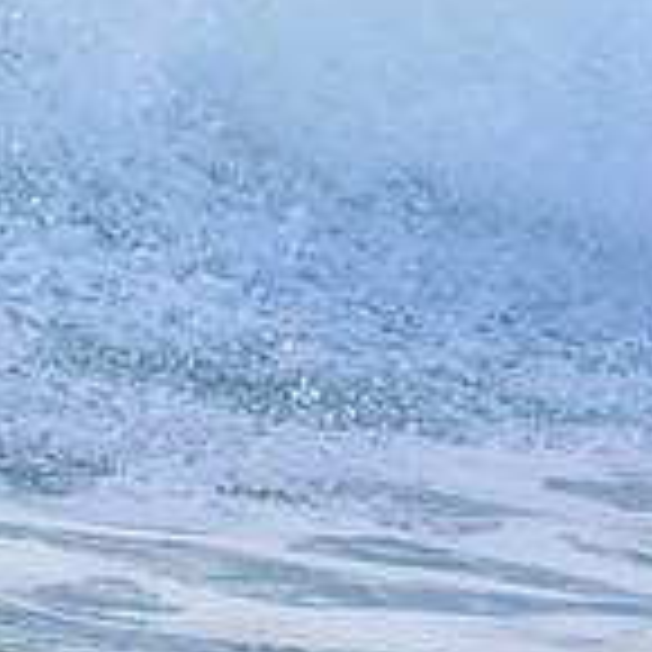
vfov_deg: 0.5
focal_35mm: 3214
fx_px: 68489
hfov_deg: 0.5
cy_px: -31
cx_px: -263
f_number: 11
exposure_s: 1/2000
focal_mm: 800
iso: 1100
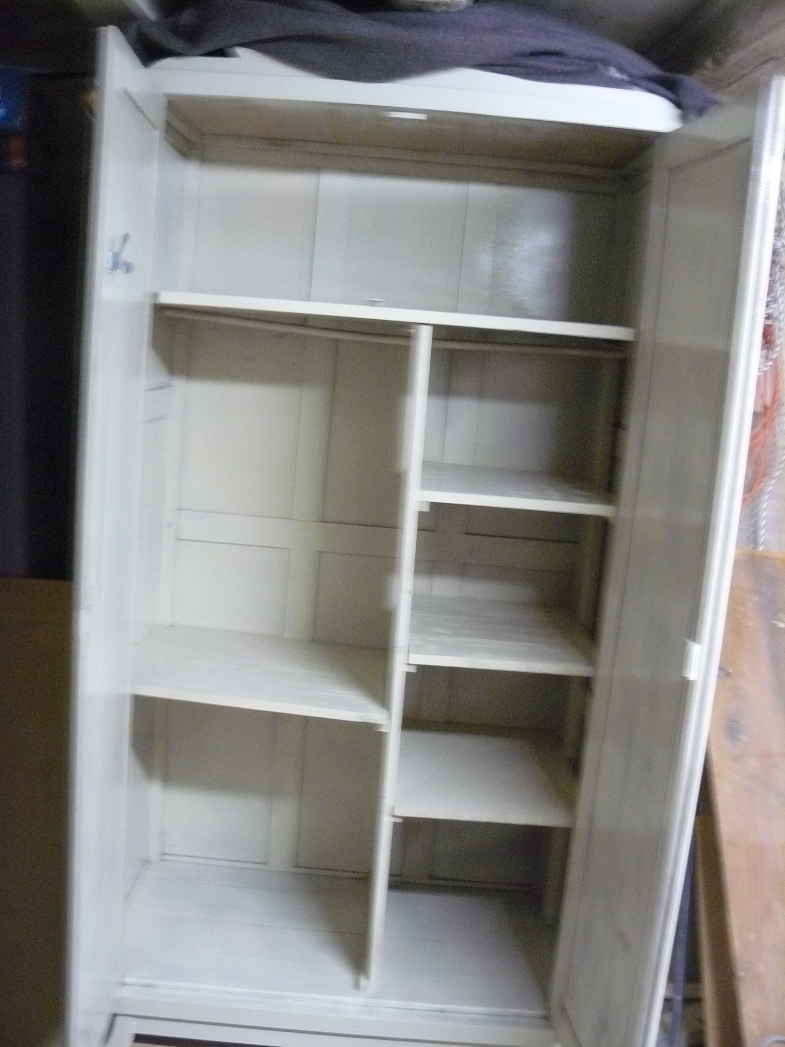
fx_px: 1089
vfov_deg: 51.4
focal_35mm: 36
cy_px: 524
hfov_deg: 39.7
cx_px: 392
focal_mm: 6
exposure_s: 1/13
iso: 400
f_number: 2.8
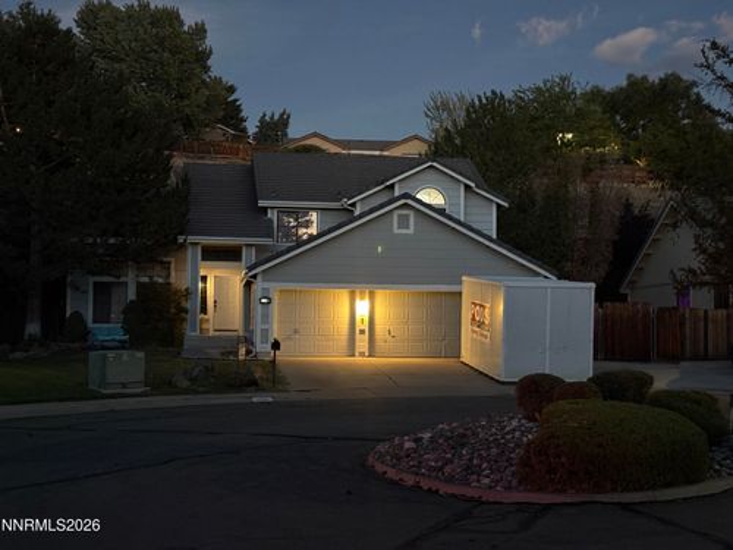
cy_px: 275
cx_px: 366
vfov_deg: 28.0
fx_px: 1101
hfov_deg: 36.8
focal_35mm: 52
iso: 800
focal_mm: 5.96
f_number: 1.6
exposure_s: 1/15
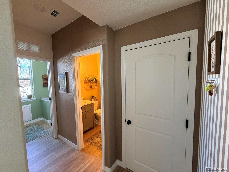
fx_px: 93
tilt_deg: -4.5
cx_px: 114
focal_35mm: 14
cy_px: 86
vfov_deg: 85.7
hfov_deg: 102.1
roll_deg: +0.7
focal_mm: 2.22
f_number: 2.2
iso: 250
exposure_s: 1/60
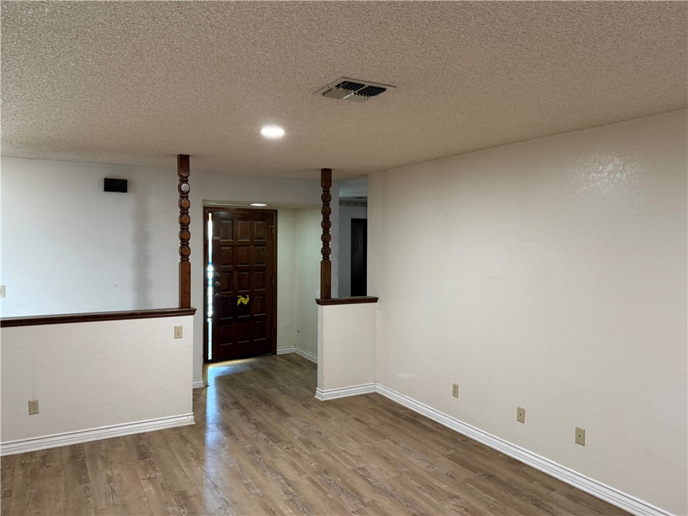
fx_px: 477
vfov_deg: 56.8
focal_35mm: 24
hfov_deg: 71.6
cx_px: 344
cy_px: 258
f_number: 1.78
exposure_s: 1/60
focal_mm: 6.76
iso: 320
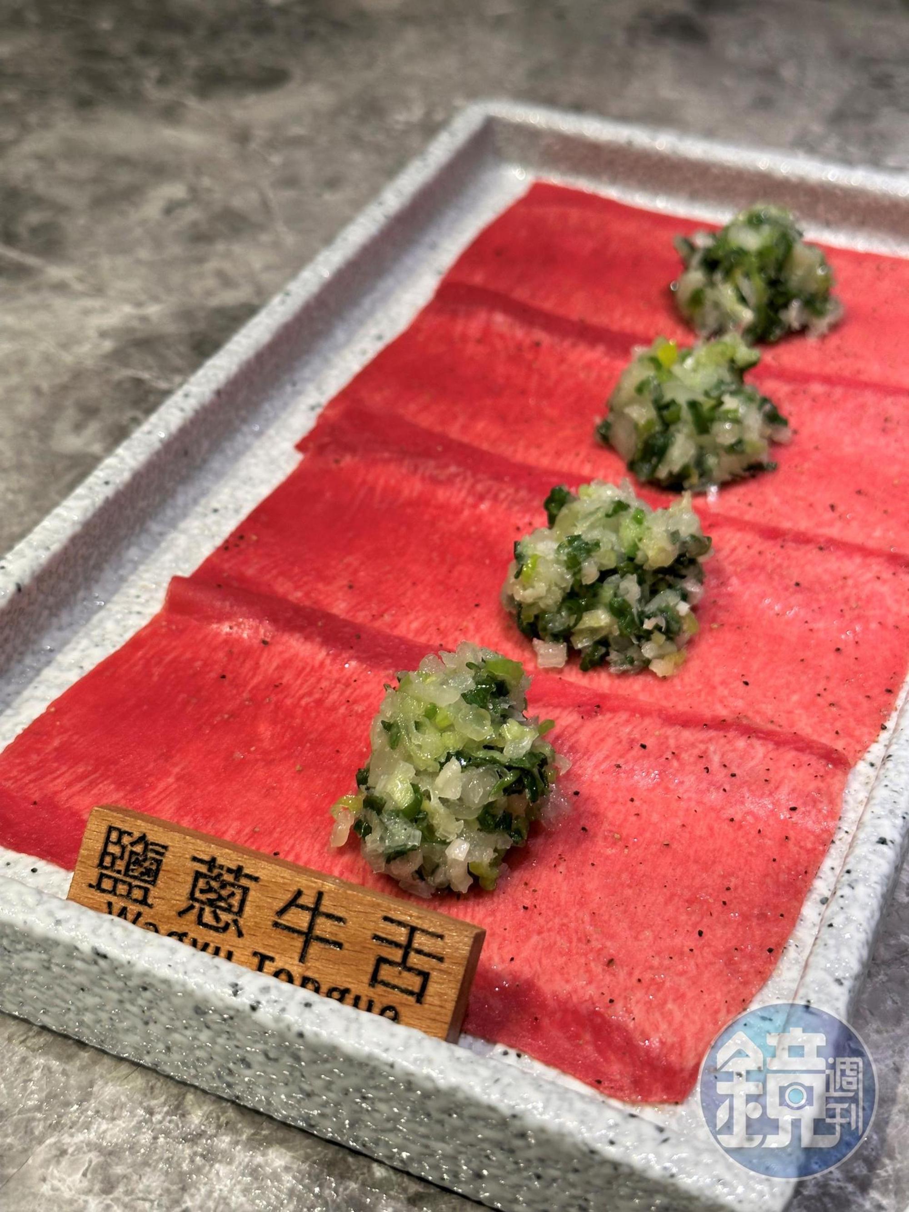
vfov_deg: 39.7
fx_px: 1681
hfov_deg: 30.3
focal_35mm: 48
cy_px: 606
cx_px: 454
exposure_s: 1/60
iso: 64
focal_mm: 6.86
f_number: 1.78
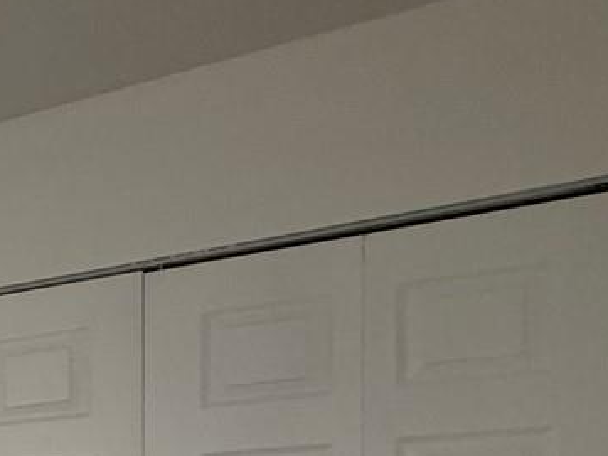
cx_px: -611
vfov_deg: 21.2
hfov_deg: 18.9
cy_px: 612
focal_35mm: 62
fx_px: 1089
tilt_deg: -1.9
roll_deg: +1.6
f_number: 2.2
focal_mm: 2.22
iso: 200
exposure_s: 1/60
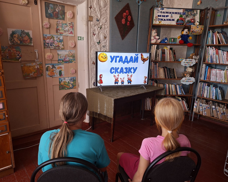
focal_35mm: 24
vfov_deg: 58.8
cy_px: 91
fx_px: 162
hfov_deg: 70.3
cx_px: 112
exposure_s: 1/100
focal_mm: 5.54
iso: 250
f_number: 1.8
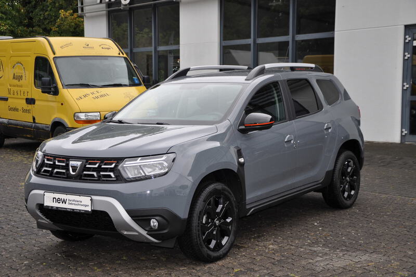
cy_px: 138
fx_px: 693
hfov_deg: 33.4
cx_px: 208
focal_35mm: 60
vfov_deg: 22.6
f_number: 4.5
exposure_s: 1/200
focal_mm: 40
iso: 220
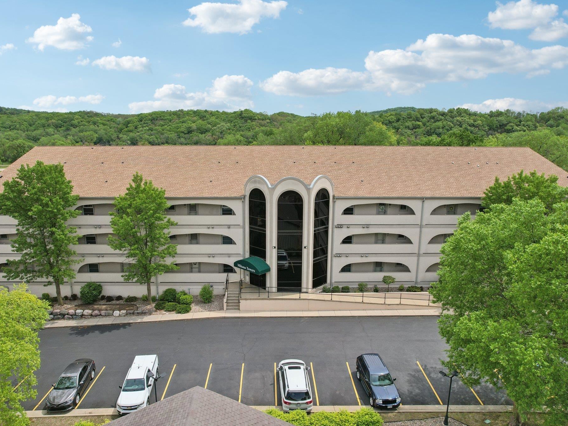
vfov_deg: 56.8
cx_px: 269
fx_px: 394
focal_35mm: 24
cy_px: 214
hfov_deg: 71.5
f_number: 2.8
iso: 100
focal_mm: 8.4
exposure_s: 1/2500
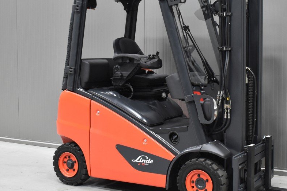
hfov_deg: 36.0
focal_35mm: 55
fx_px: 439
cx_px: 183
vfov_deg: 24.6
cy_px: 87
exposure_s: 1/30
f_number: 5.6
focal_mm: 24
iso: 1600
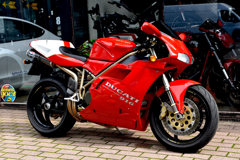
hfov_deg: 32.4
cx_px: 120
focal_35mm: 62
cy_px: 80
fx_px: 413
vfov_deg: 21.9
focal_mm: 62
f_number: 5
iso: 100
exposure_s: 1/100
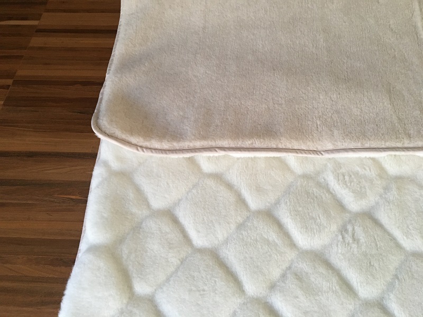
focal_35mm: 29
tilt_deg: -60.2
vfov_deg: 48.2
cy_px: 158
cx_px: 212
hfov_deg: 61.7
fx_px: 354
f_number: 2.2
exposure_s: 1/33
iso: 160
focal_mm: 4.15
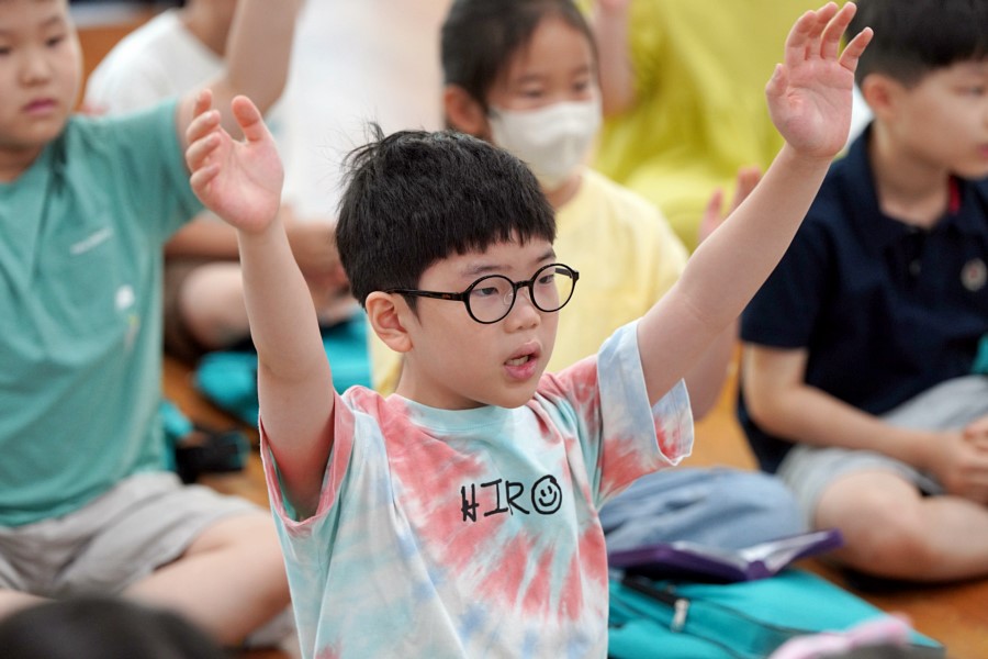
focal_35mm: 170
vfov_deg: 8.1
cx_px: 494
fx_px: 4665
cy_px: 330
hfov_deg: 12.1
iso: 2000
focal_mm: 170
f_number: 4
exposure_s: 1/200
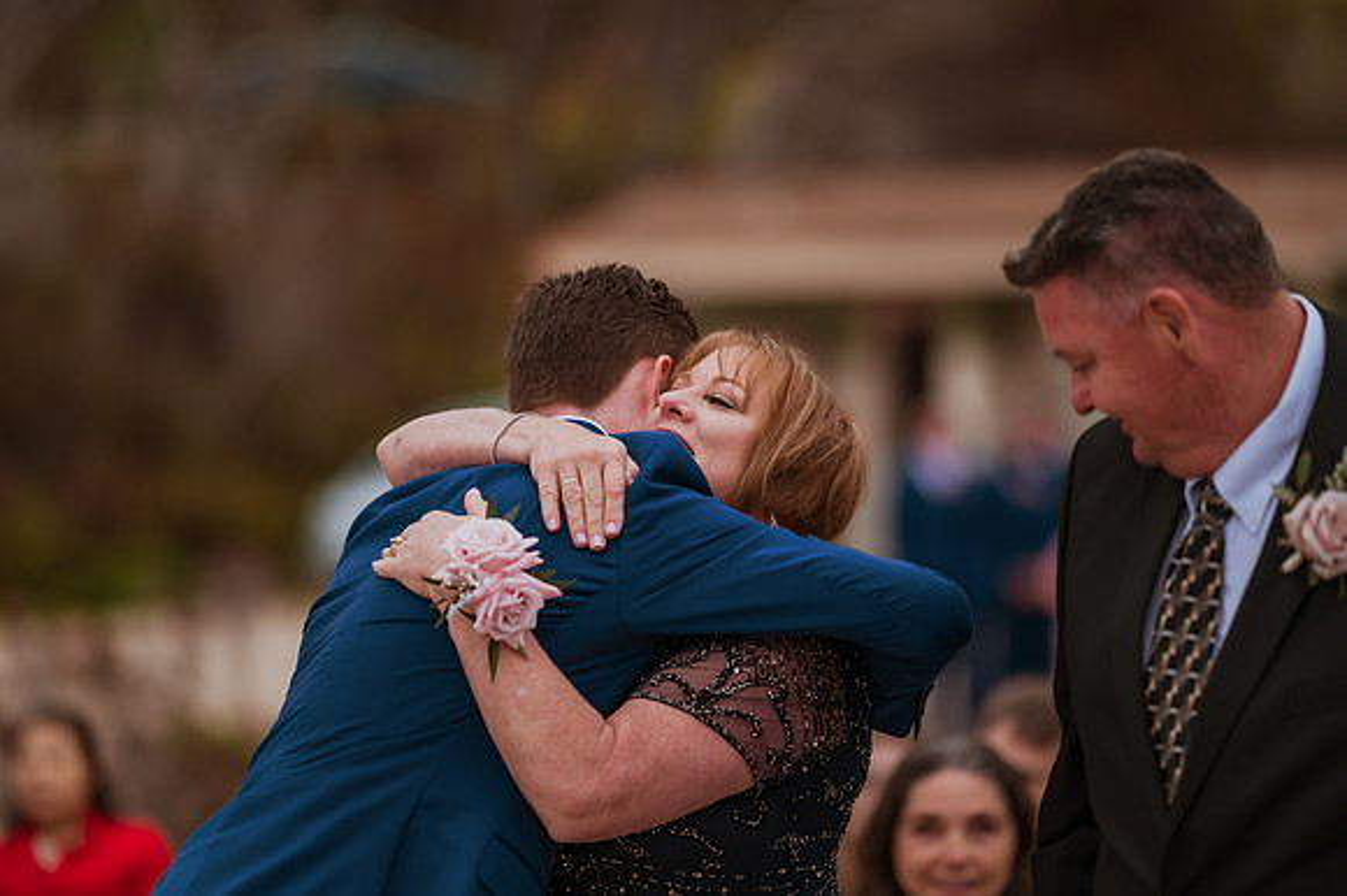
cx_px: 674
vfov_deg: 10.1
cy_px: 448
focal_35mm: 135
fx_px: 5048
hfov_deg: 15.2
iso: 500
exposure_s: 1/3200
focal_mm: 135
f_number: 1.8
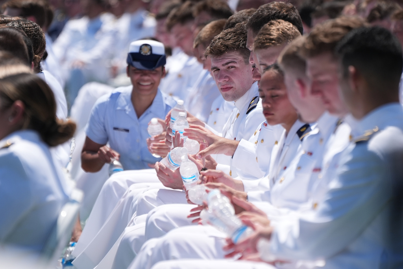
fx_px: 5589
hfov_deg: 4.1
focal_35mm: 499
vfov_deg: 2.8
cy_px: 134
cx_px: 202
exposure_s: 1/3200
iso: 500
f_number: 5.6
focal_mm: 333
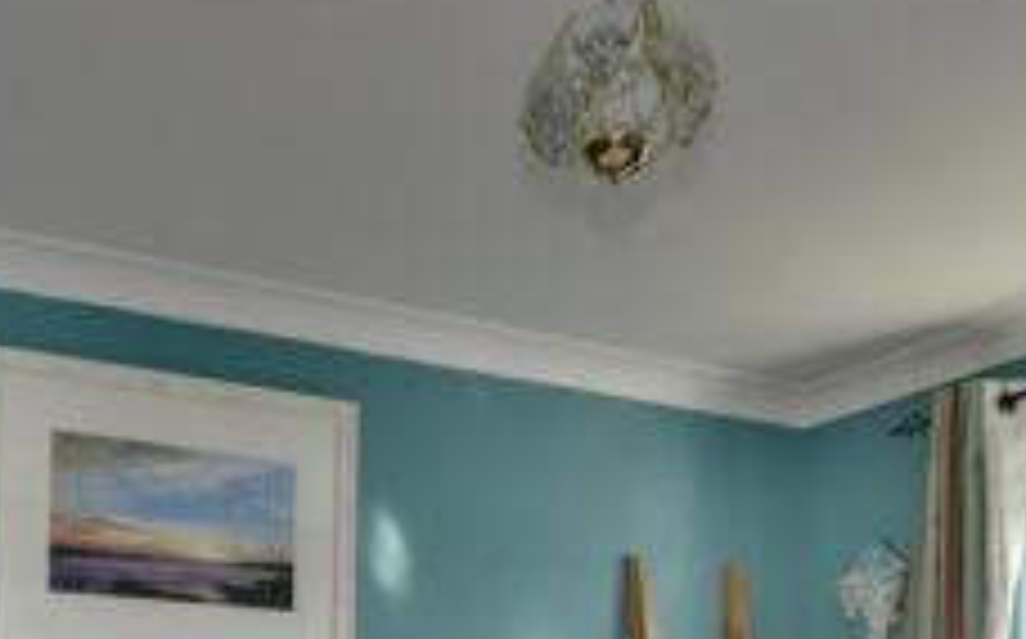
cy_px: 808
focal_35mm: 44
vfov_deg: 25.5
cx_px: 261
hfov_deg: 43.9
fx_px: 1229
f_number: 8
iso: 160
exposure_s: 1/50
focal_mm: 10
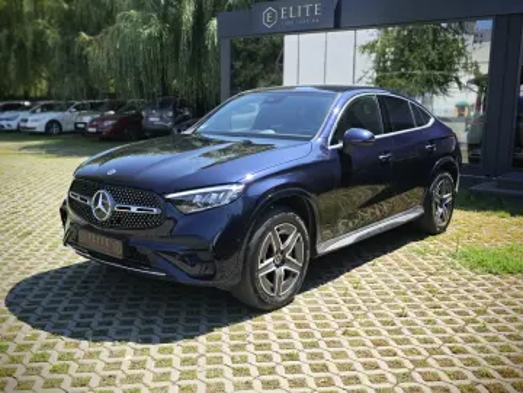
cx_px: 262
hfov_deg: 52.6
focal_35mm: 35
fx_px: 529
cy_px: 196
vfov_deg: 40.7
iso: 50
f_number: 1.4
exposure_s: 1/1508
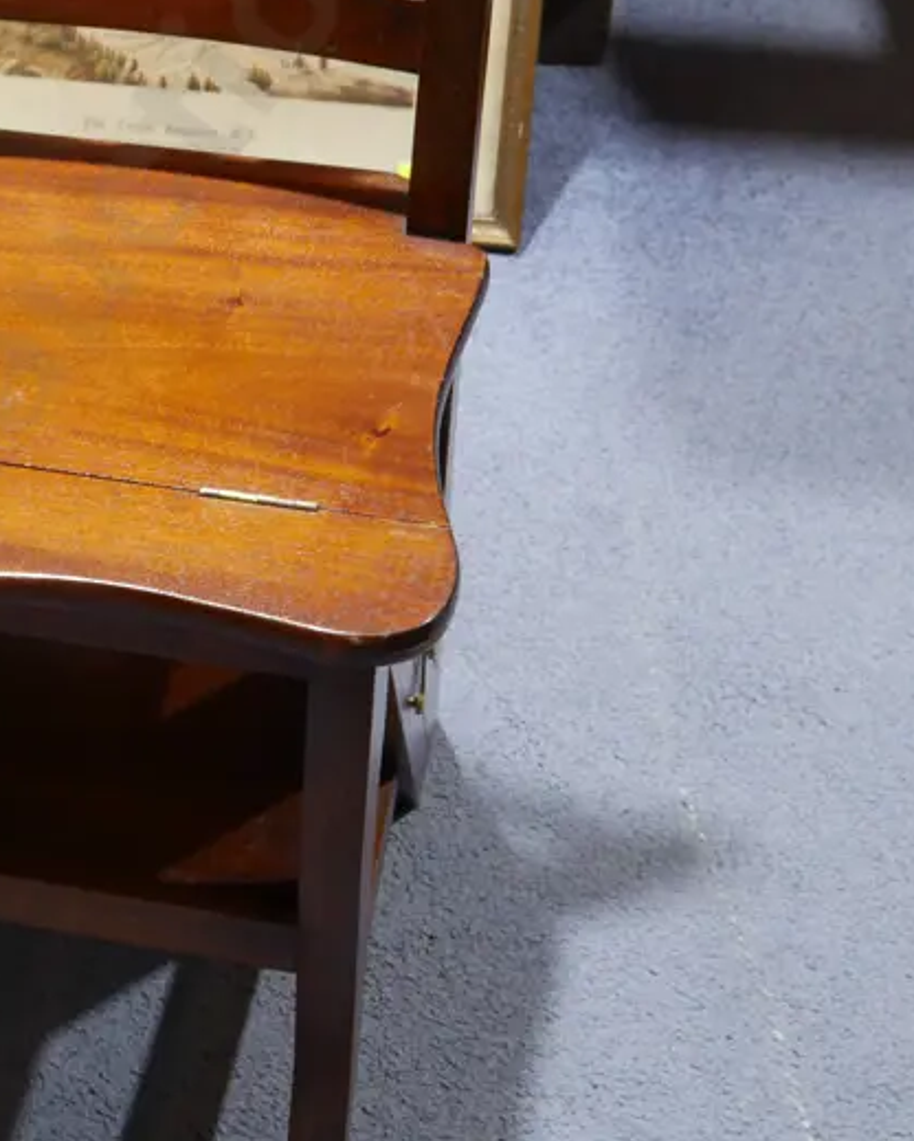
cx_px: 87
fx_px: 2601
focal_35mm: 77
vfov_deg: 24.4
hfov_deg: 19.6
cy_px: 270
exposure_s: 1/60
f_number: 4.4
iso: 800
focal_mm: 20
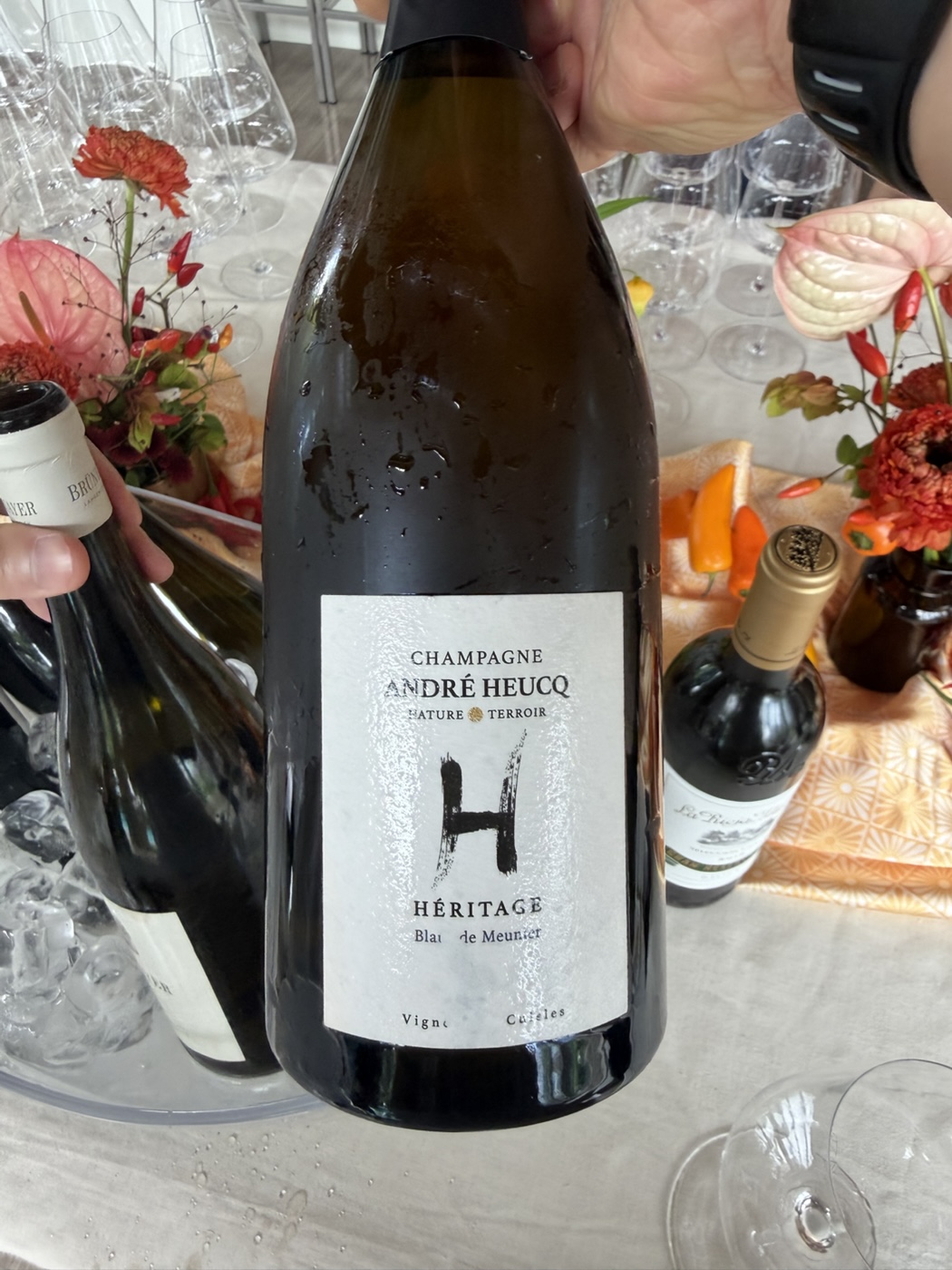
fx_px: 880
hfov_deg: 56.8
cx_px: 476
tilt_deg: -50.9
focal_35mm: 24
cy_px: 635
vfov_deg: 71.6
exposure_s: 1/121
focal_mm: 2.22
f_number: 2.2
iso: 160
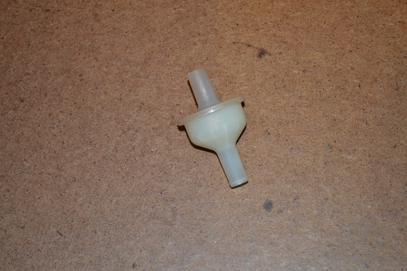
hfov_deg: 24.6
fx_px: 932
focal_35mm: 82
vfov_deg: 16.5
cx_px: 204
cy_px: 136
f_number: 5.6
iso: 1400
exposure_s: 1/60
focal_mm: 55
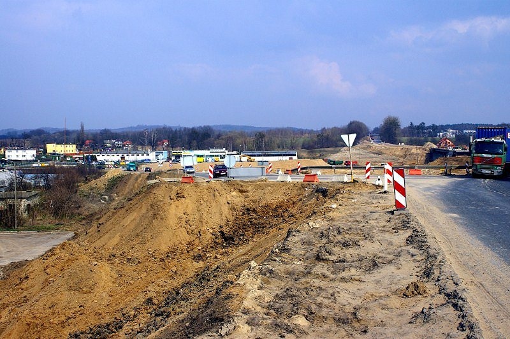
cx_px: 255
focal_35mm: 42
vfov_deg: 31.8
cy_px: 170
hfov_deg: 46.4
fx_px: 594
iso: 200
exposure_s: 1/250
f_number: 11
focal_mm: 28
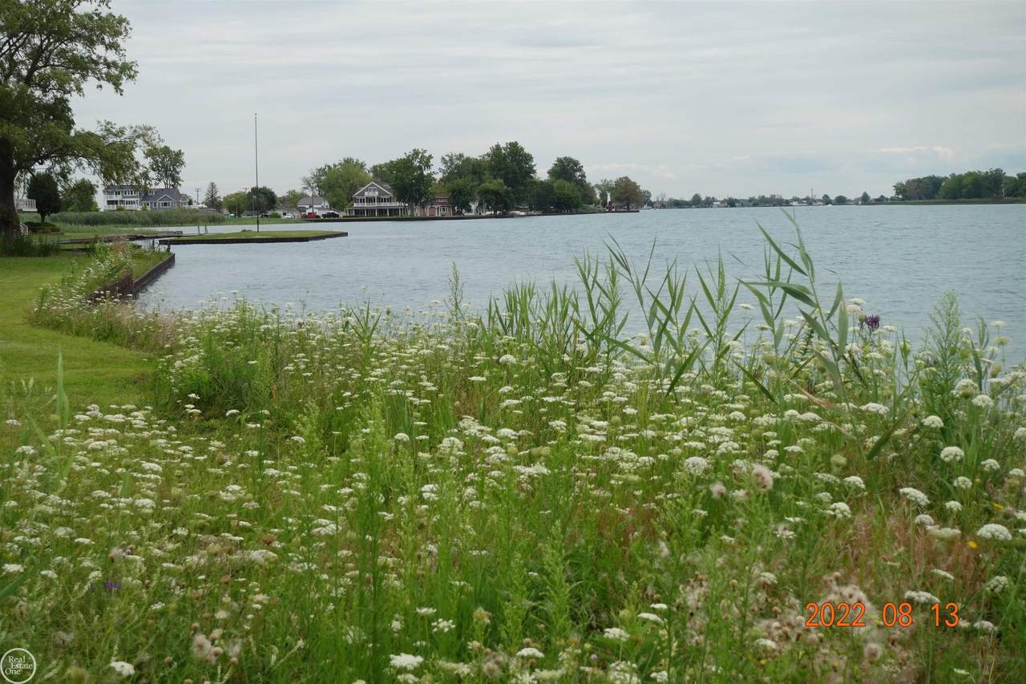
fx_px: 1995
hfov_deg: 28.8
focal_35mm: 70
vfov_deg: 19.5
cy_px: 342
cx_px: 513
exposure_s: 1/500
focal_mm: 25.7
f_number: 5.6
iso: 125
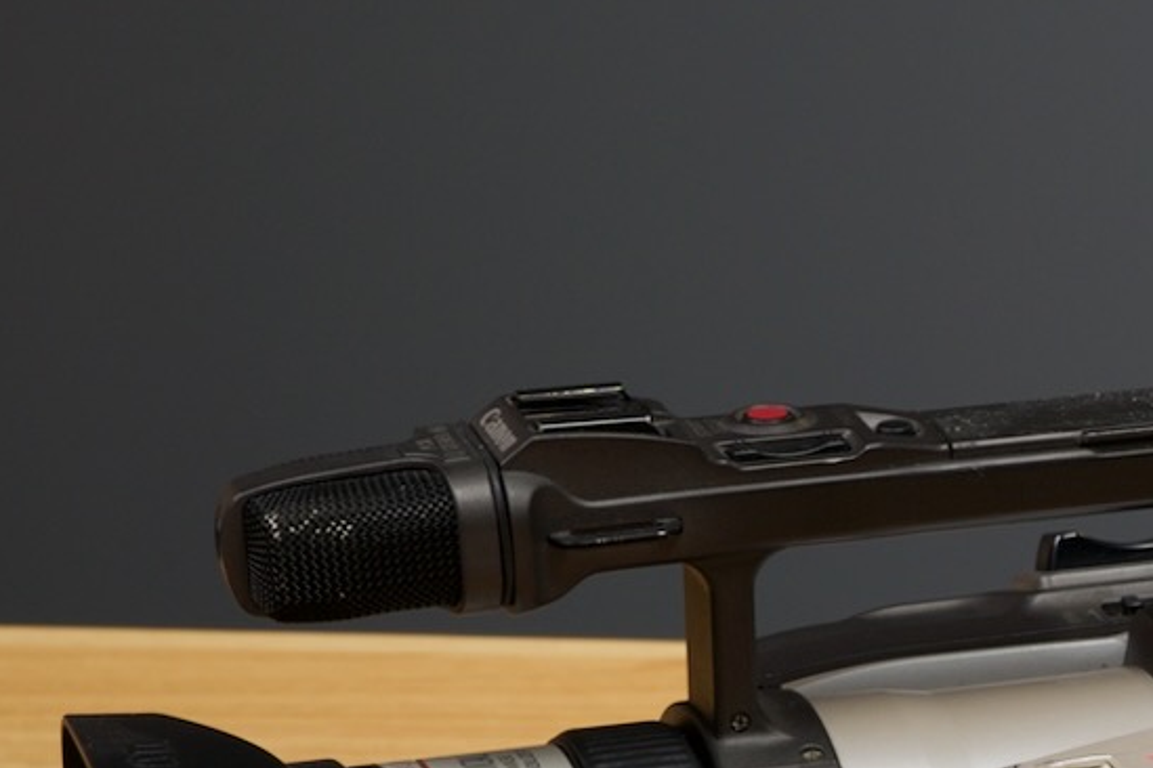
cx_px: 1315
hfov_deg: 11.8
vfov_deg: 8.0
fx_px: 5476
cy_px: 927
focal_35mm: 171
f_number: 11
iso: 1000
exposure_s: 1/30
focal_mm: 67
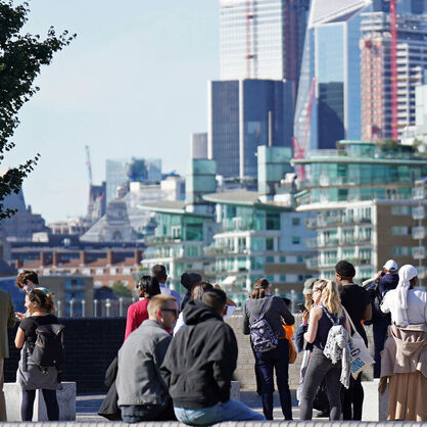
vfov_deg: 6.3
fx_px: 3880
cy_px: 188
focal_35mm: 278
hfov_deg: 6.3
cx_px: 491
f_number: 2.8
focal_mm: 114
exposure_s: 1/1250
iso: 125
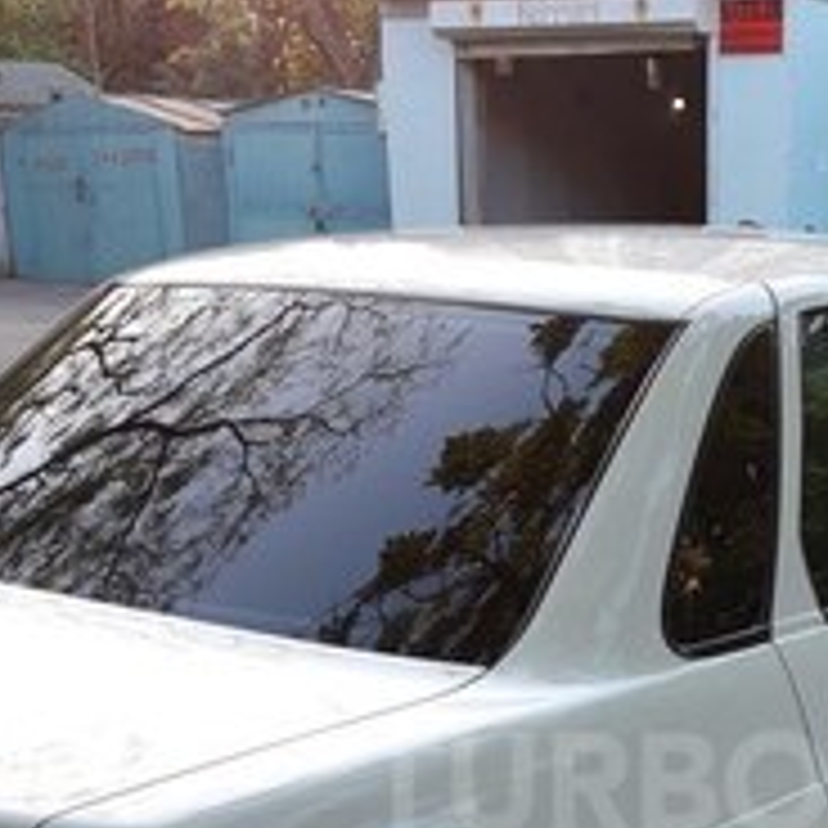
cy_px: 783
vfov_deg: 26.6
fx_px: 1678
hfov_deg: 27.0
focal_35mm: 62
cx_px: 711
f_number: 1.7
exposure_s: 1/153
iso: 40
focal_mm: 3.93
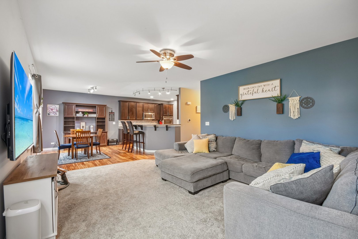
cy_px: 120
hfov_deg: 100.4
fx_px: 149
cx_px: 179
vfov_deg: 77.3
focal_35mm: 15
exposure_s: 1/2.5
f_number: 8
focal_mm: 10
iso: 400
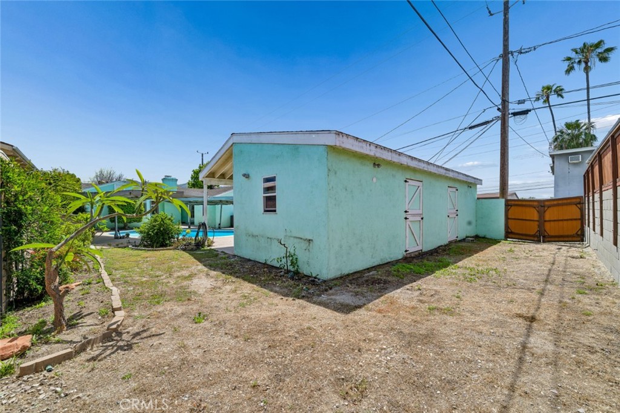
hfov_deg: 104.2
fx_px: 241
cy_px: 206
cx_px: 310
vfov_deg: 81.2
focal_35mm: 14
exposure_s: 1/60
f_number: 9
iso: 64
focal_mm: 14
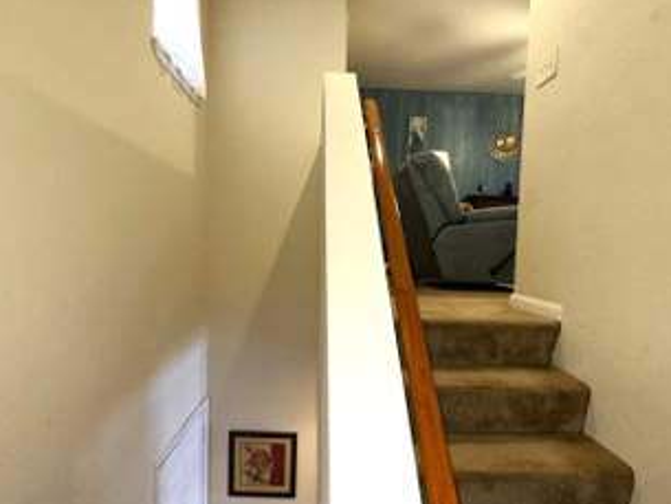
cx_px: 332
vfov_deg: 60.9
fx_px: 427
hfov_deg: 76.4
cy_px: 282
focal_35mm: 22
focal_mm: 2.22
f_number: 2.2
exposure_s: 1/60
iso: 125
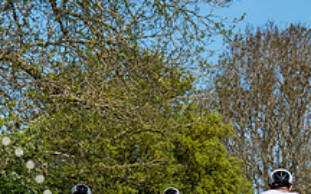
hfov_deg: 7.7
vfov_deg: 4.8
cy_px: 272
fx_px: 2305
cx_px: 164
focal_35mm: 272
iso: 125
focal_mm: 70
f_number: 5.6
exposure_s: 1/1000
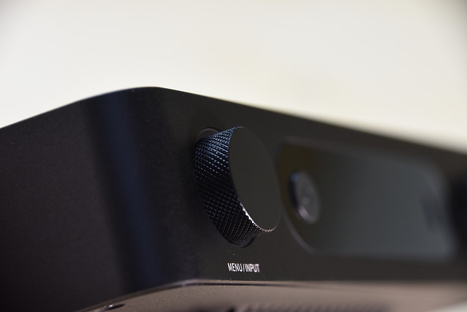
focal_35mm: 210
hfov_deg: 9.8
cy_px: 156
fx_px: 2724
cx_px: 234
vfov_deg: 6.5
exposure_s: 1/80
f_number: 6.3
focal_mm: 140
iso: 1000
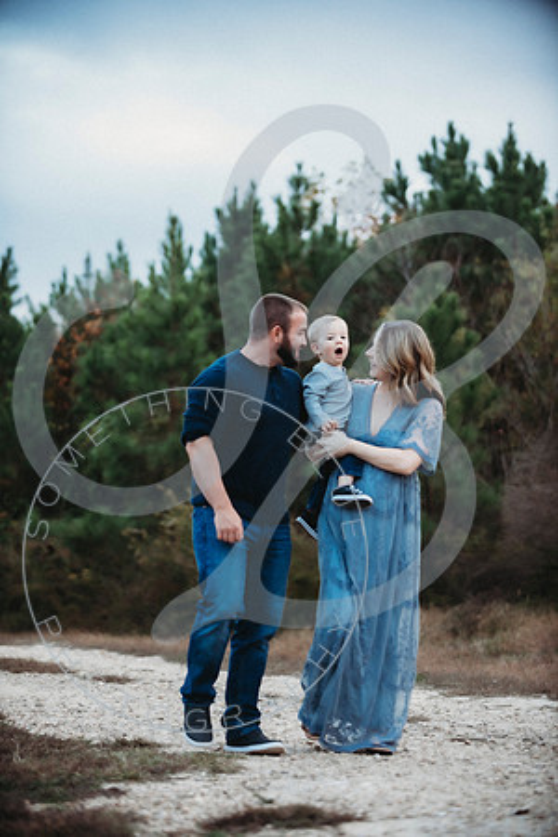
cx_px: 279
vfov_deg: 22.6
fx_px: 2092
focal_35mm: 90
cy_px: 418
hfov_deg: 15.2
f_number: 2.8
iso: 640
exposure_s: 1/250
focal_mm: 90
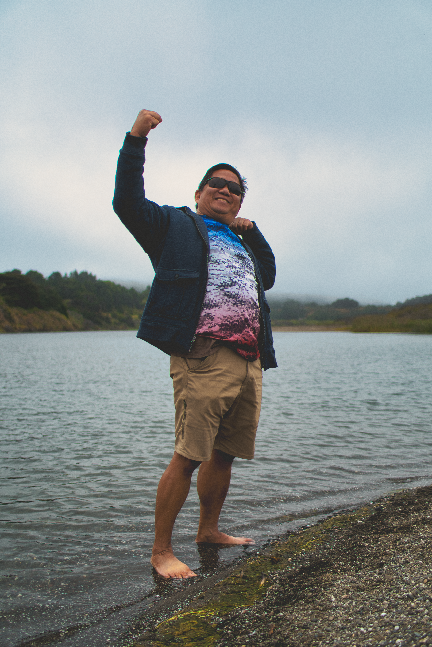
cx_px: 216
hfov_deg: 36.9
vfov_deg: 53.1
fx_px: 648
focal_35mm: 36
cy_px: 324
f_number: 1.8
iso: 100
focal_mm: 24
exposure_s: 1/4000
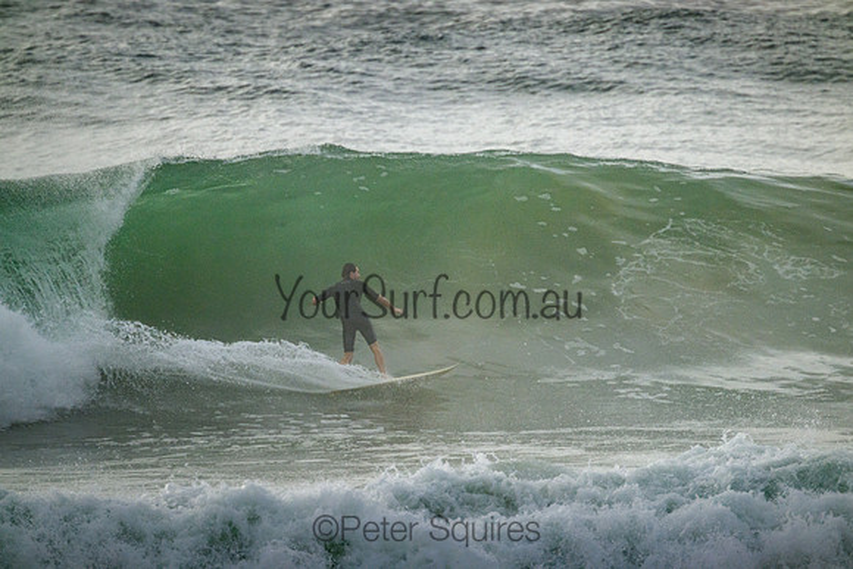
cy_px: 284
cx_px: 426
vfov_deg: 1.7
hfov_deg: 2.6
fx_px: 18959
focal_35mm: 800
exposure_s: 1/2500
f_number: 11
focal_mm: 800
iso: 1400
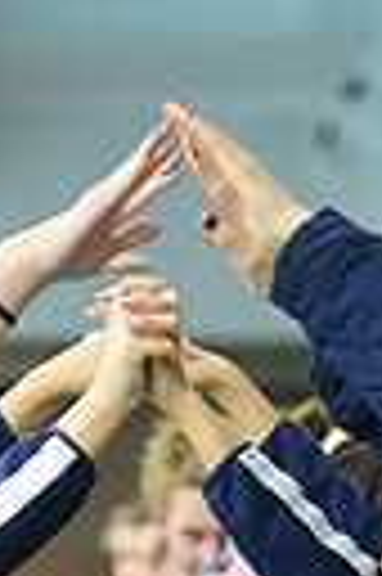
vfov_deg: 4.1
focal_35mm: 498
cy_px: 1264
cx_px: -79
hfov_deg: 2.8
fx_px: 7947
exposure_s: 1/320
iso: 3200
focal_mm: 110
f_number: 2.8
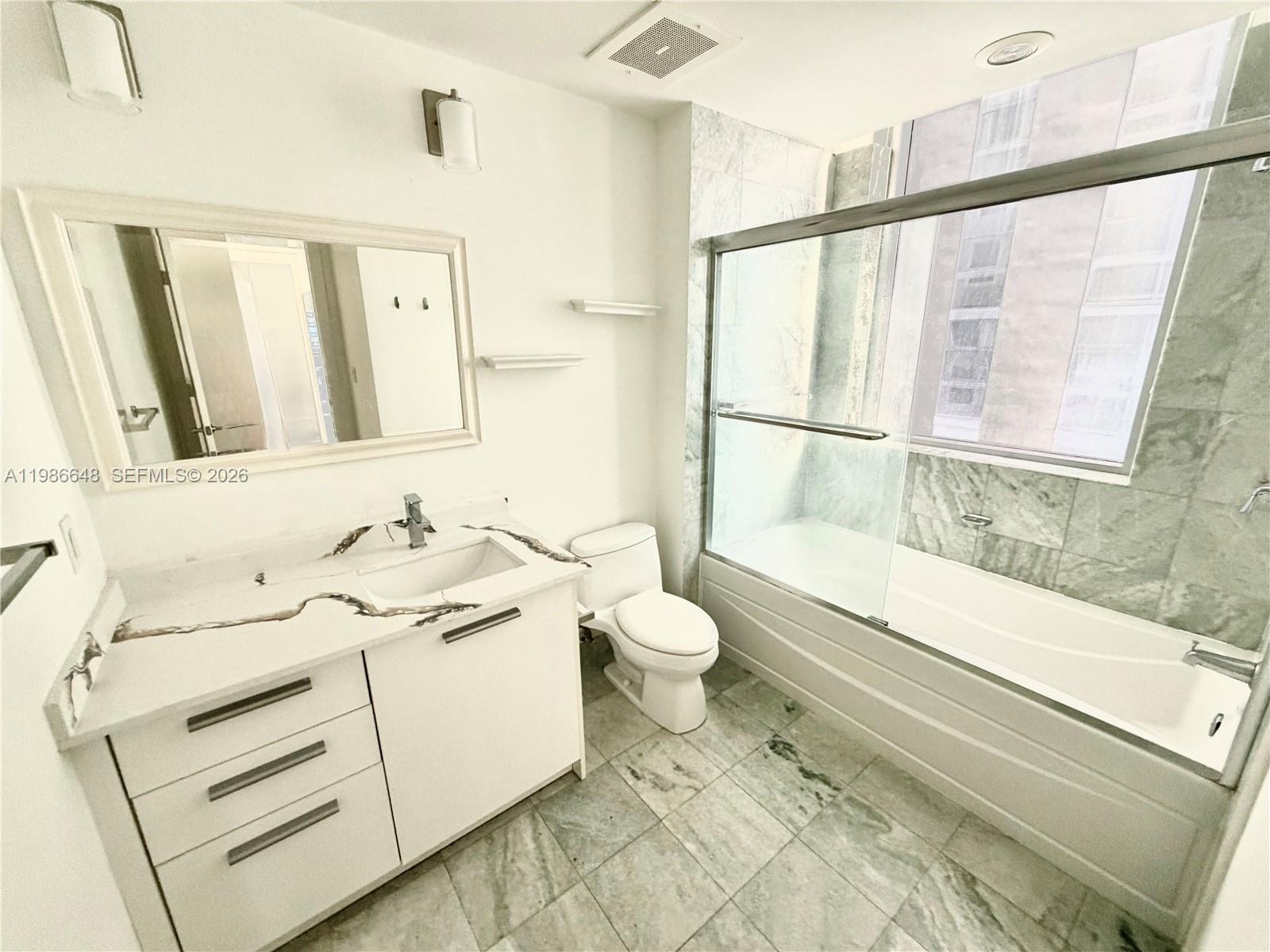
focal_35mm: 14
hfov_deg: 102.1
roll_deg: +1.5
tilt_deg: -15.0
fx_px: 514
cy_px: 476
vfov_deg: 85.7
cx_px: 635
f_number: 2.2
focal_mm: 2.22
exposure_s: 1/120
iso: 320
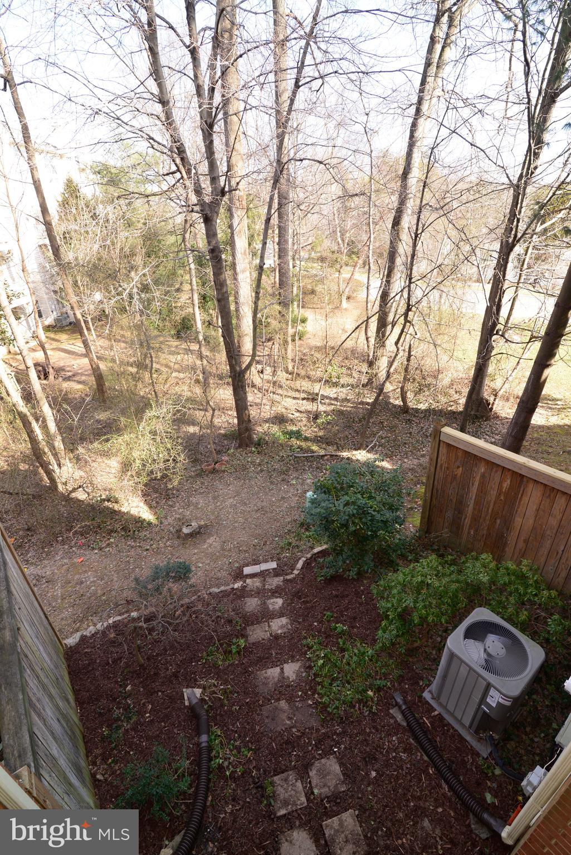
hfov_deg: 73.8
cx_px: 286
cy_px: 428
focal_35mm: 16
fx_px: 380
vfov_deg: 96.7
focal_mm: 16
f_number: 10
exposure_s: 1/100
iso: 800
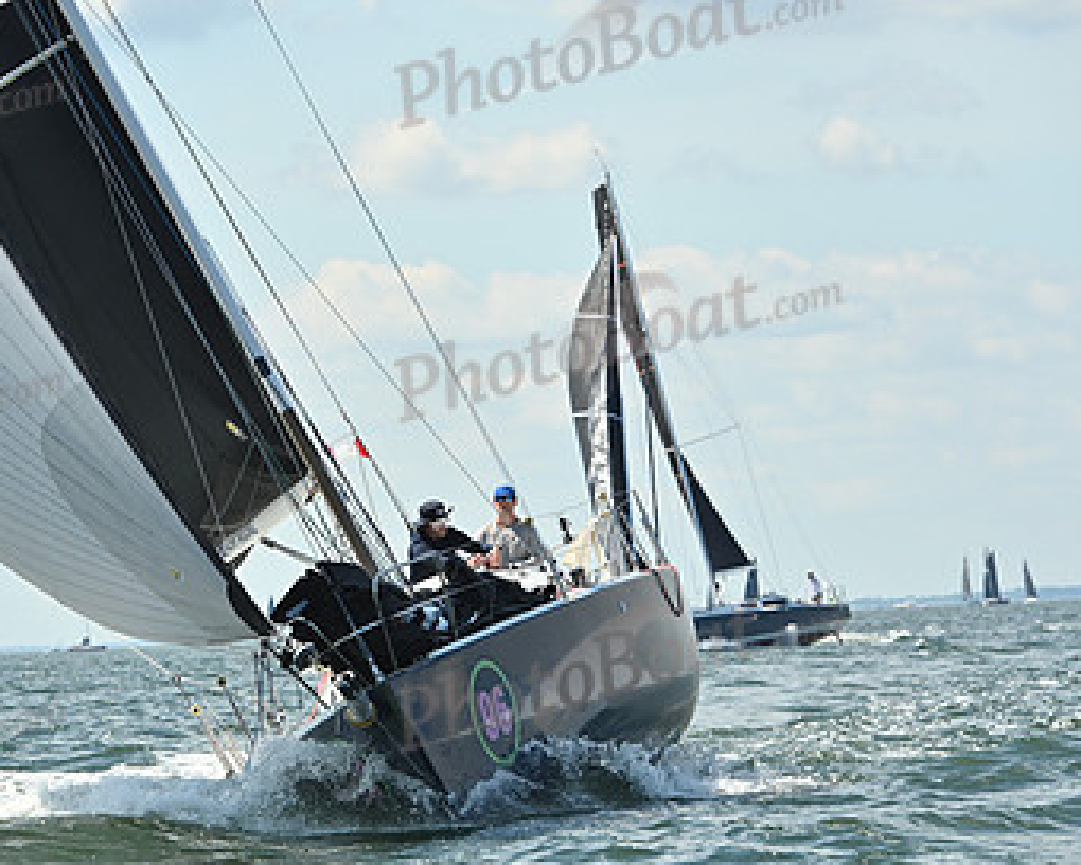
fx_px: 7934
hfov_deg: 7.8
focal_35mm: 248
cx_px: 232
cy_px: 549
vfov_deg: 6.2
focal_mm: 155
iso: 250
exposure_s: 1/1250
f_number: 8
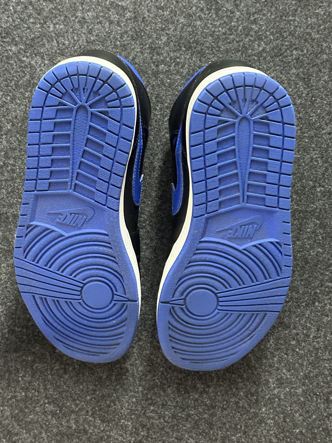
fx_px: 780
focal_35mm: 61
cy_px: 234
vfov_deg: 31.7
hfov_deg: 24.0
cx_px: 146
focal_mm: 6.86
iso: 640
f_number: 1.78
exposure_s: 1/27
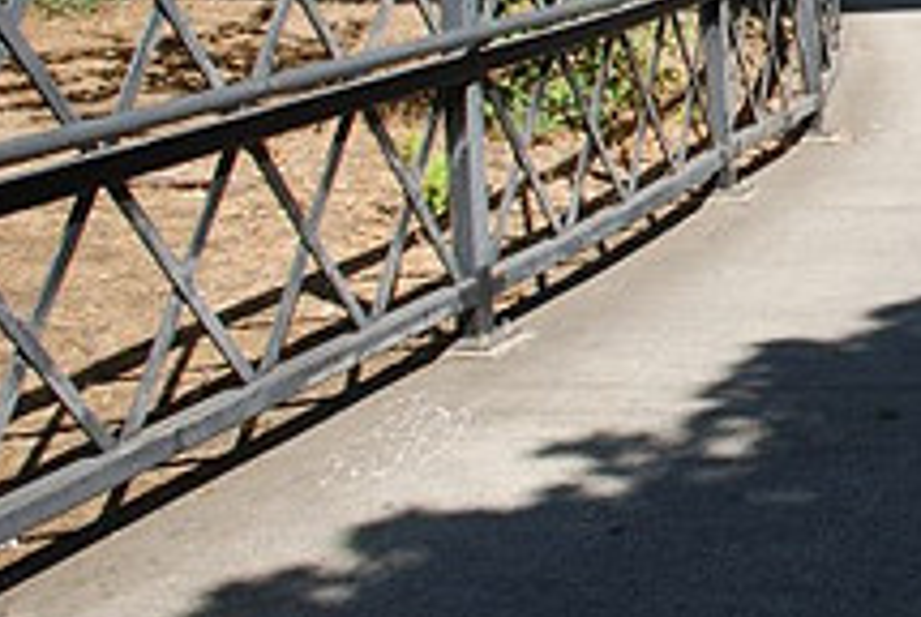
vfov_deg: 16.6
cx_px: 1225
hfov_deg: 22.2
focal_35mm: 81
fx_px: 2075
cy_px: 41
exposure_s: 1/500
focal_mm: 20
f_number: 4
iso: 100
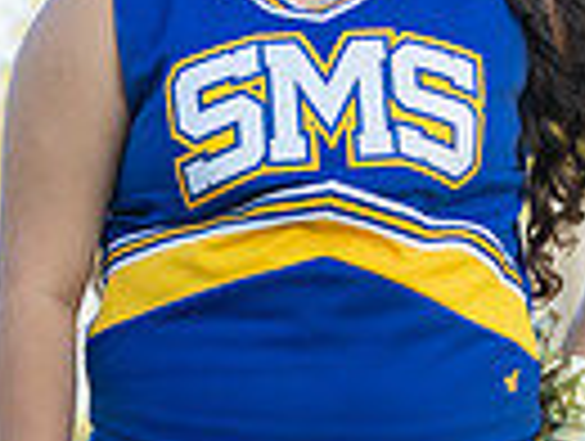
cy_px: 545
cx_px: 381
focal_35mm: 351
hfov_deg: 5.6
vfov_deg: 4.2
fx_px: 5943
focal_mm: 70
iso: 100
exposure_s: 1/400
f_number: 2.8
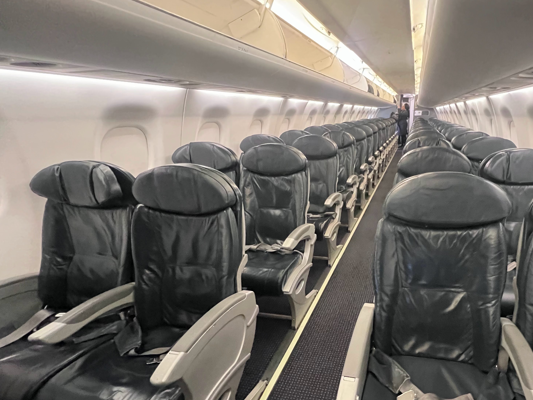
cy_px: 247
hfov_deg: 84.2
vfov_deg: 70.6
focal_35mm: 18
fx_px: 277
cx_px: 362
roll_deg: -0.2
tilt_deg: -24.6
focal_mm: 1.57
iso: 1250
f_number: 1.8
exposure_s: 1/40
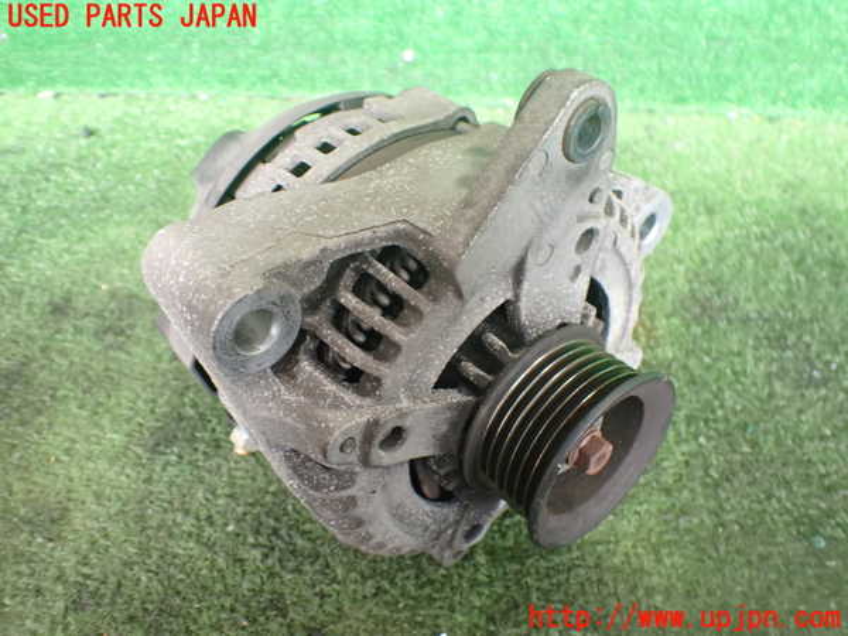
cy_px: 318
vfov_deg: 46.8
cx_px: 424
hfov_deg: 60.0
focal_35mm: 30
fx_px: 735
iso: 800
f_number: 2.3
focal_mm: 5.4
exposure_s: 1/80
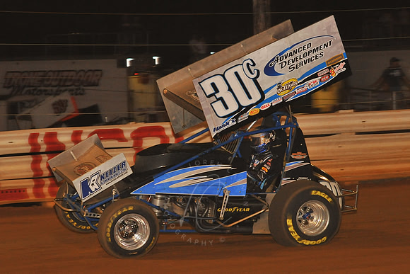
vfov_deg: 9.5
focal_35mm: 145
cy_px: 137
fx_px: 1652
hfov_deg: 14.2
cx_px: 205
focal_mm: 145
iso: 2000
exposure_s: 1/320
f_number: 6.3
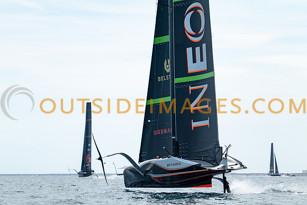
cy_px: 102
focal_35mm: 200
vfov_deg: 6.9
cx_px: 154
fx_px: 1706
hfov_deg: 10.3
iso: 100
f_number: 2.8
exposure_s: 1/3200
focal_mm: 200
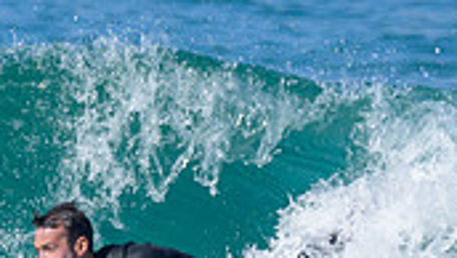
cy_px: 333
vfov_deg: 0.3
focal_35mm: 3871
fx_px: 46937
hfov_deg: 0.6
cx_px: 95
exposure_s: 1/2000
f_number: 6.3
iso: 450
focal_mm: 800
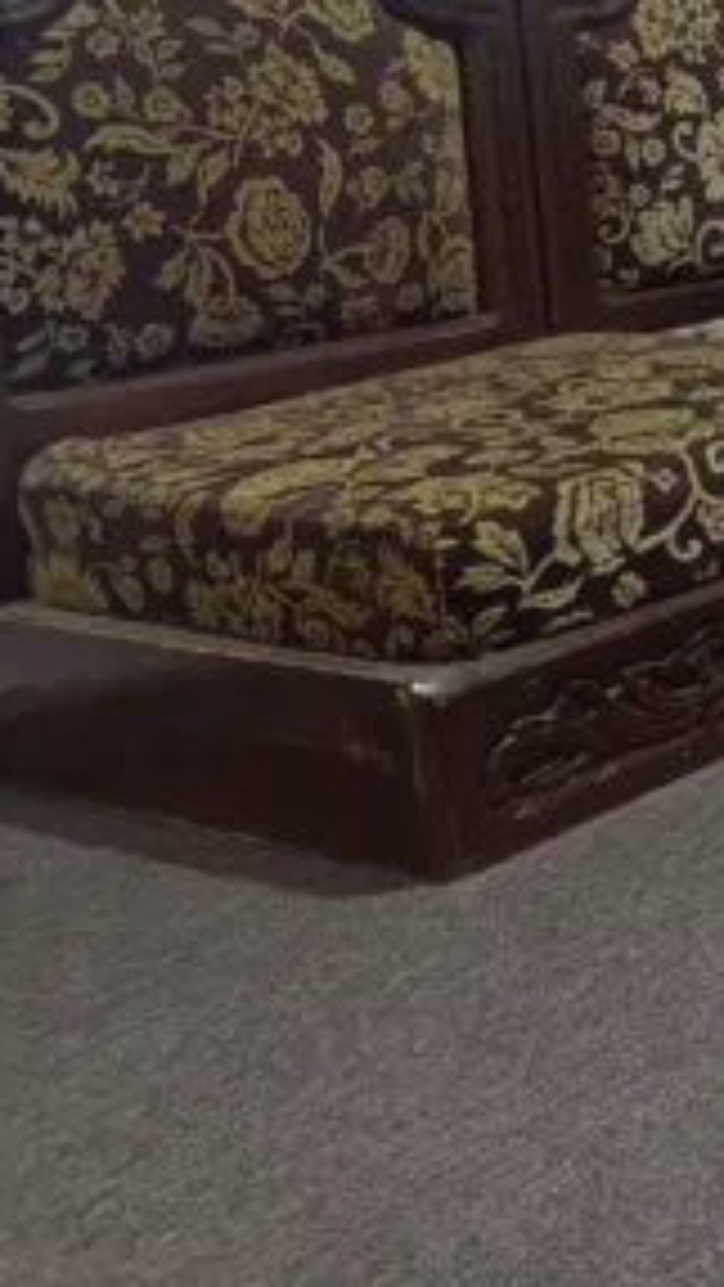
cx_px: 1421
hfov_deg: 16.6
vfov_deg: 35.7
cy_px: 212
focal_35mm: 56
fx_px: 1910
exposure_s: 1/25
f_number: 1.7
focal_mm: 6.11
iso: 1250
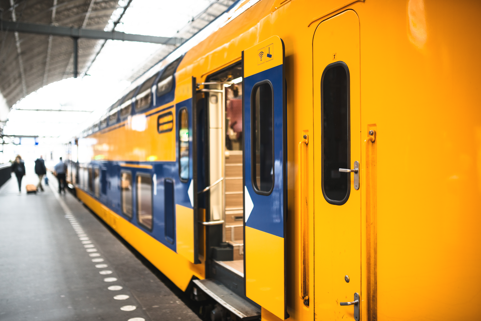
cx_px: 240
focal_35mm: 35
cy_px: 160
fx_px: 468
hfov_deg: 54.4
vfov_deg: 37.9
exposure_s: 1/160
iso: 320
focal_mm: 35
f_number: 1.4
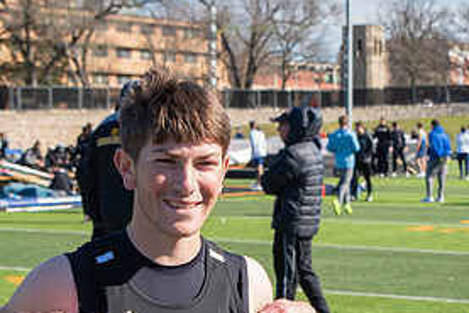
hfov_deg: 18.5
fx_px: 1434
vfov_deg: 12.4
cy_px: 258
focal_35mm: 110
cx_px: 342
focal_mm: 35
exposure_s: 1/1600
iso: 250
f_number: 3.5
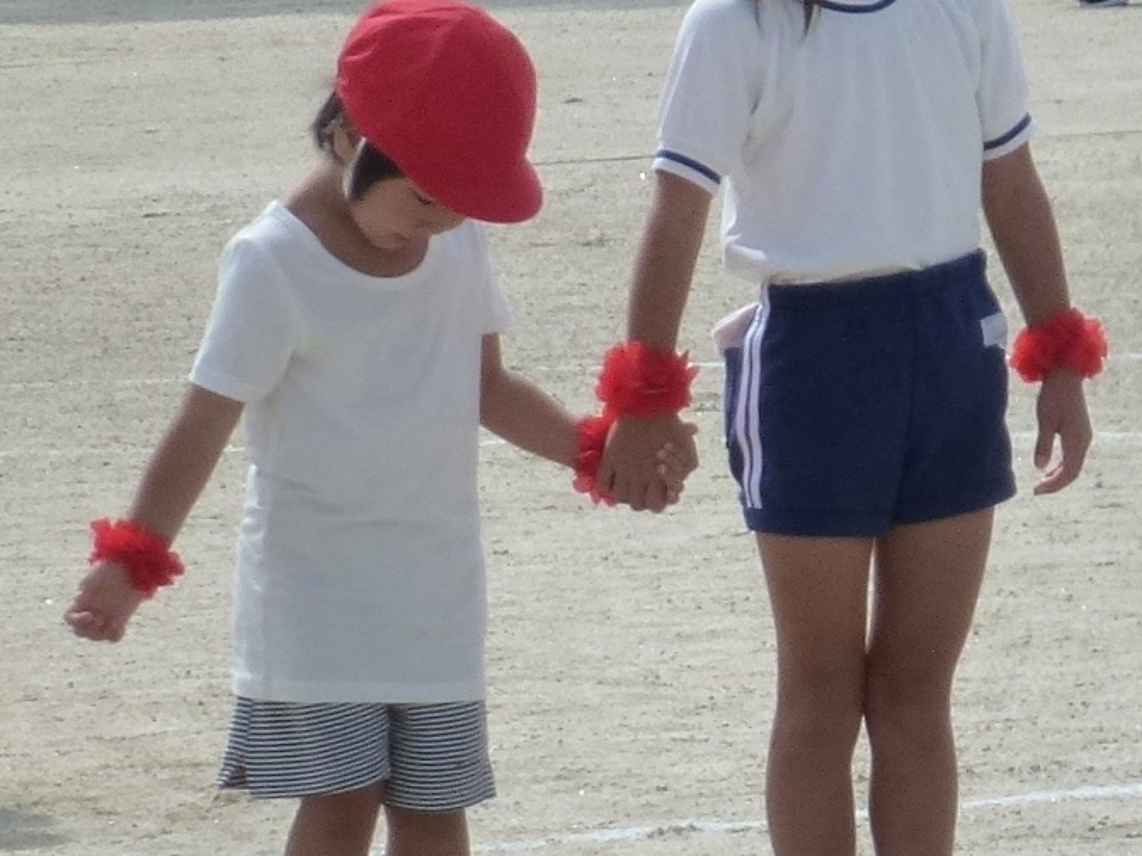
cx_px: 1591
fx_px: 17878
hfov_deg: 3.6
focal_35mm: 542
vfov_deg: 2.7
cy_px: 345
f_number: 5.3
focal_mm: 25.5
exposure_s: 1/800
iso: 160
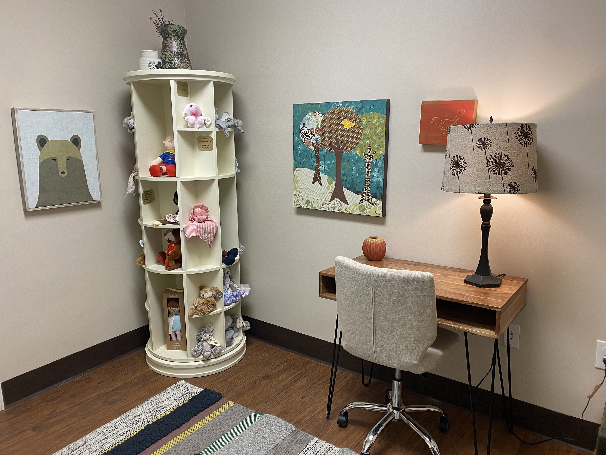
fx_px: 455
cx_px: 303
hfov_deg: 67.3
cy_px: 228
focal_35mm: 26
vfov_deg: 53.1
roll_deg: +0.8
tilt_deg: -11.4
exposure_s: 1/57
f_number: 1.8
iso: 80
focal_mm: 4.25
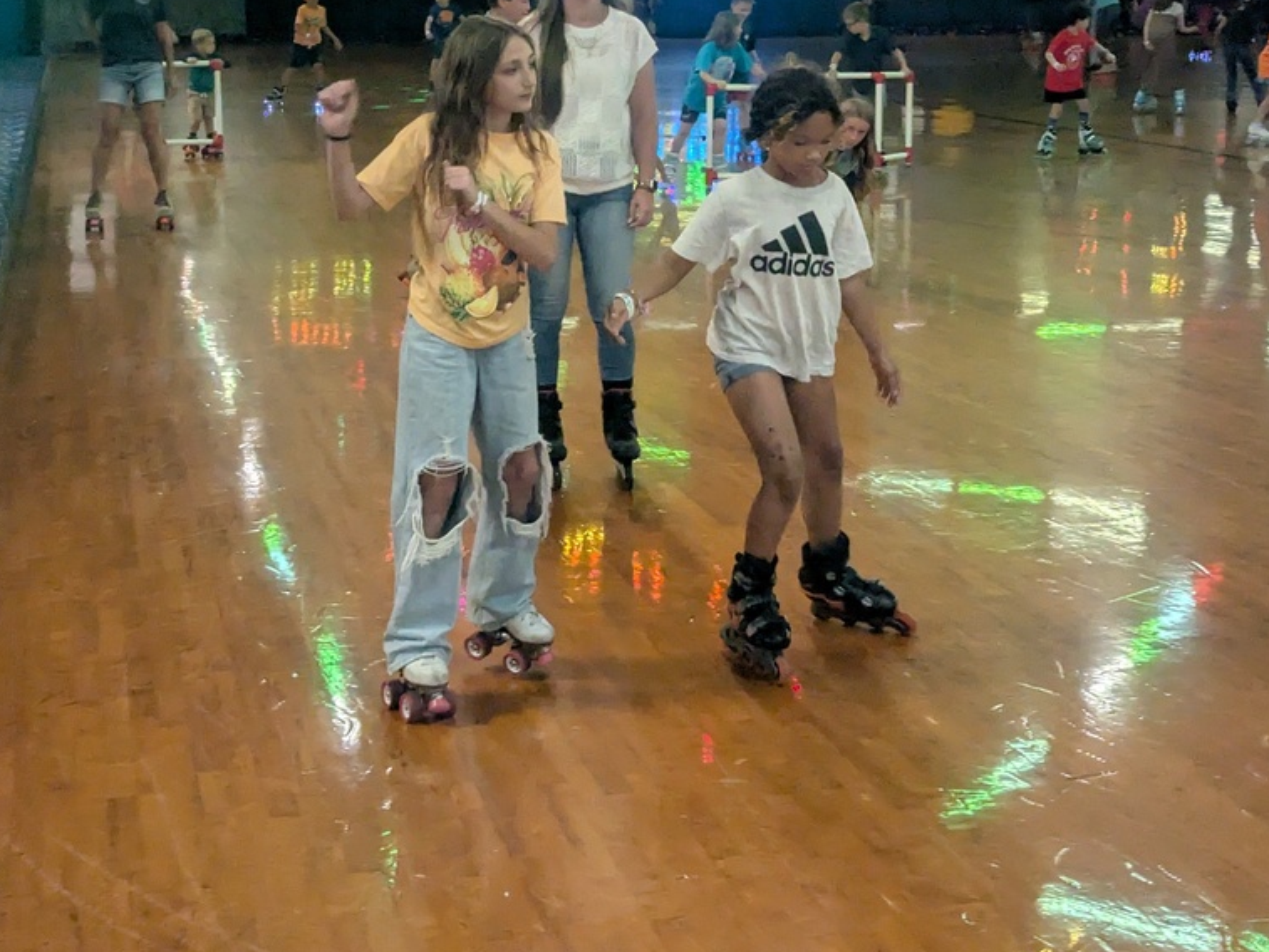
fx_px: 2383
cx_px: 636
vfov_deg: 22.5
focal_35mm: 65
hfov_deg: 29.8
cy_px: 290
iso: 649
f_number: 1.85
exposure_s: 1/120
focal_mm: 6.81
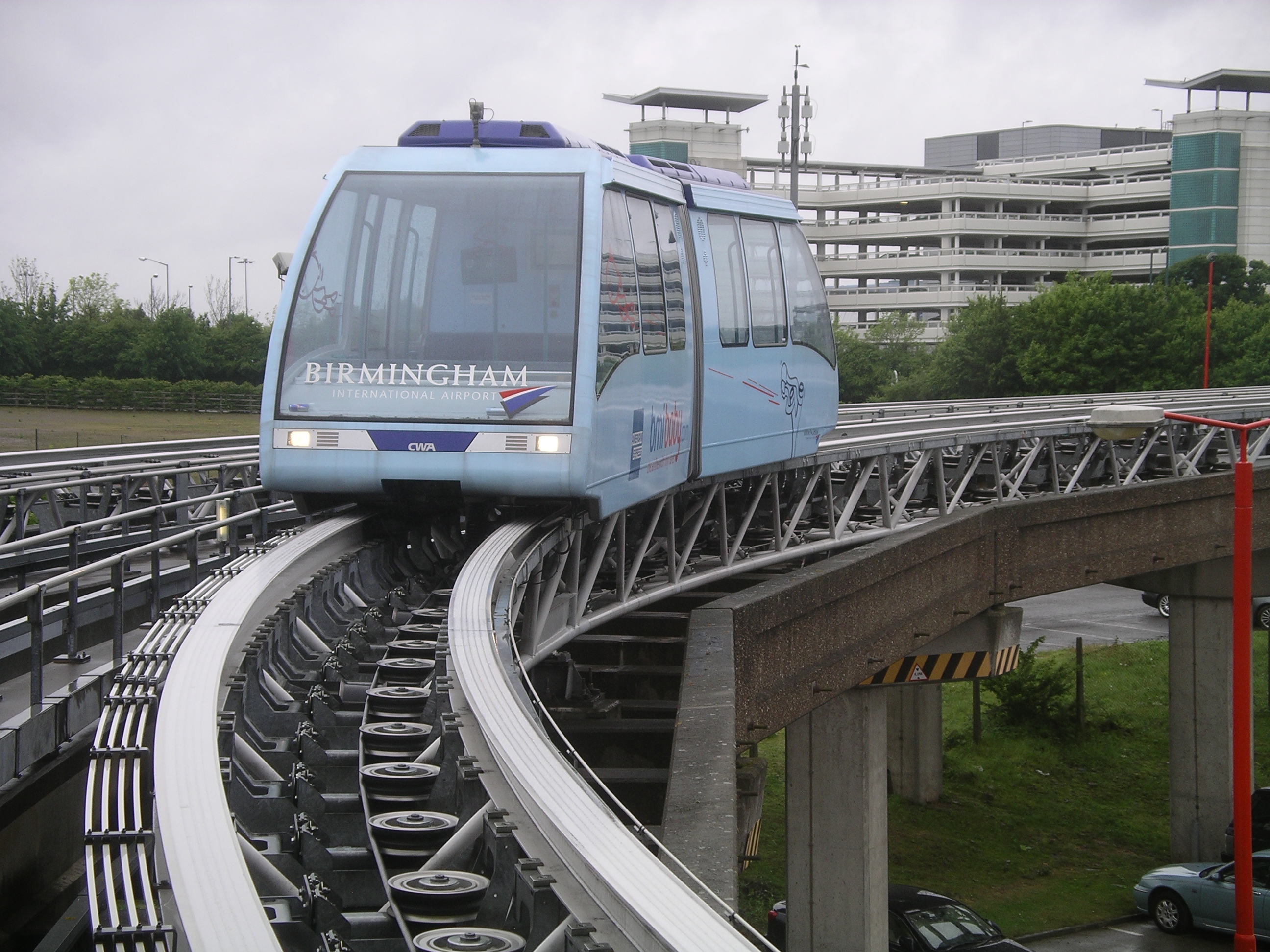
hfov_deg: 23.3
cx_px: 635
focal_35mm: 84
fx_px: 3082
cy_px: 476
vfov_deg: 17.6
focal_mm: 17.4
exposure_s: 1/163
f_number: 3.6
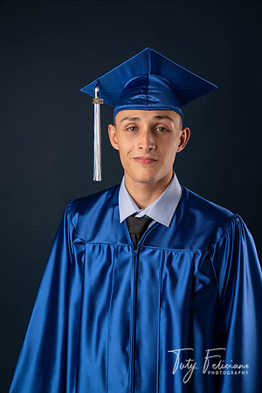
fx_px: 720
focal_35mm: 66
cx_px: 131
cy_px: 196
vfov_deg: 30.5
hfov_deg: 20.6
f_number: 5.6
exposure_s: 1/100
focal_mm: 66
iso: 200
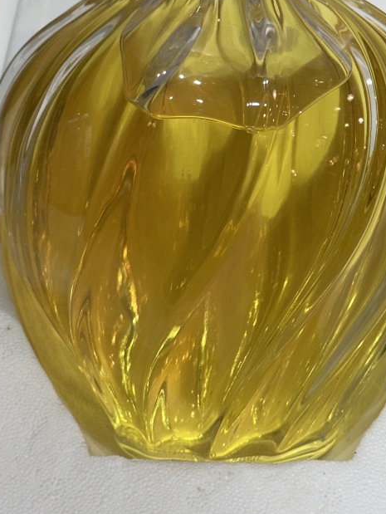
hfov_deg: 15.9
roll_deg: -4.3
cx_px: 247
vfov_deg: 20.9
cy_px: 117
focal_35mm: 93
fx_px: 1381
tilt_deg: -38.5
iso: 50
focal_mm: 6.86
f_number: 1.78
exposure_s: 1/143
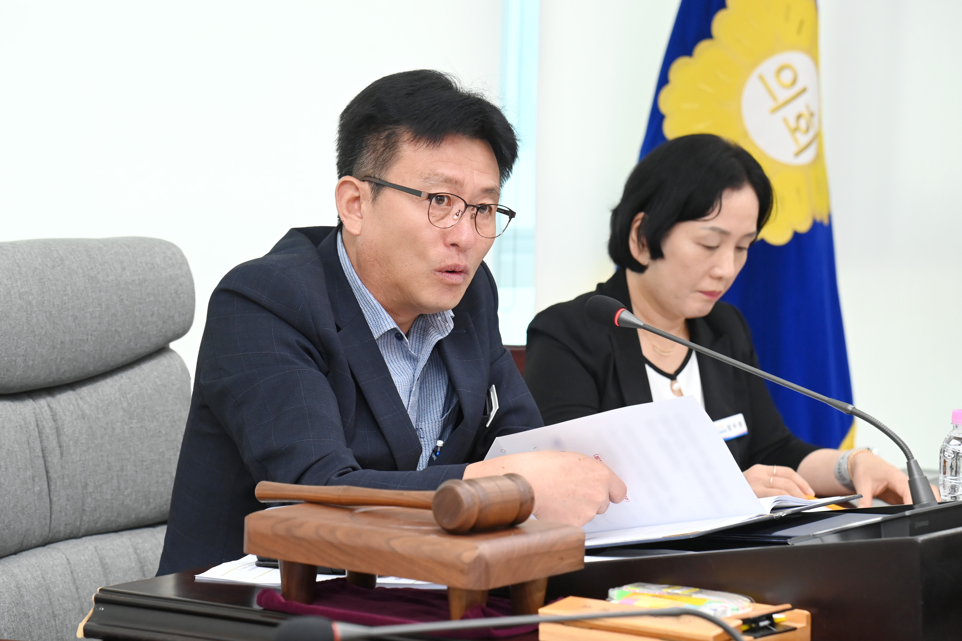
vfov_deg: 13.0
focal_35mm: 105
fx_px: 2806
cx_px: 481
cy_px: 320
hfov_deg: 19.5
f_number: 6.3
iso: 3200
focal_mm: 105
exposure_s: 1/250
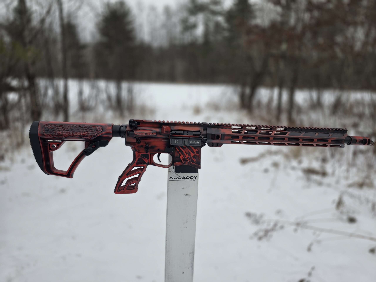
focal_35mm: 23
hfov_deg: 73.9
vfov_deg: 58.9
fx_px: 250
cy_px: 141
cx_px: 188
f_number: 1.7
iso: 12
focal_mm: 6.3
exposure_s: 1/490
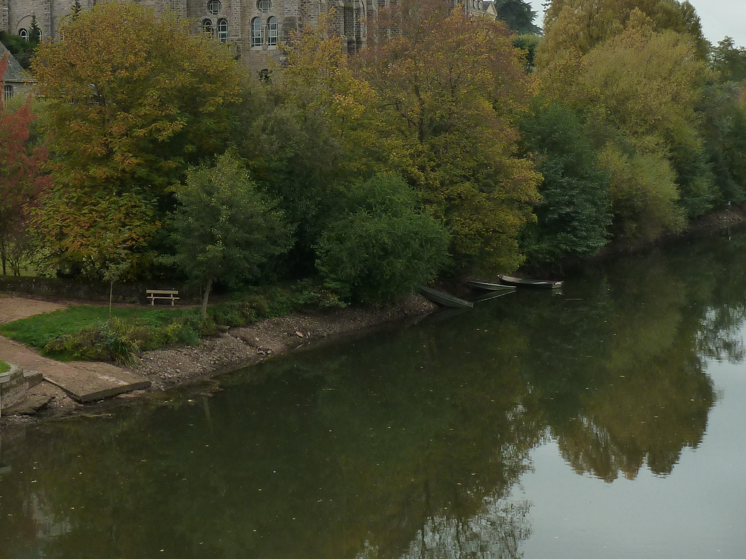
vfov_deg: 19.2
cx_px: 200
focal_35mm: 76
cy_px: 97
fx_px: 1638
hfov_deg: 25.4
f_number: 4
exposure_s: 1/160
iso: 125
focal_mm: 6.9
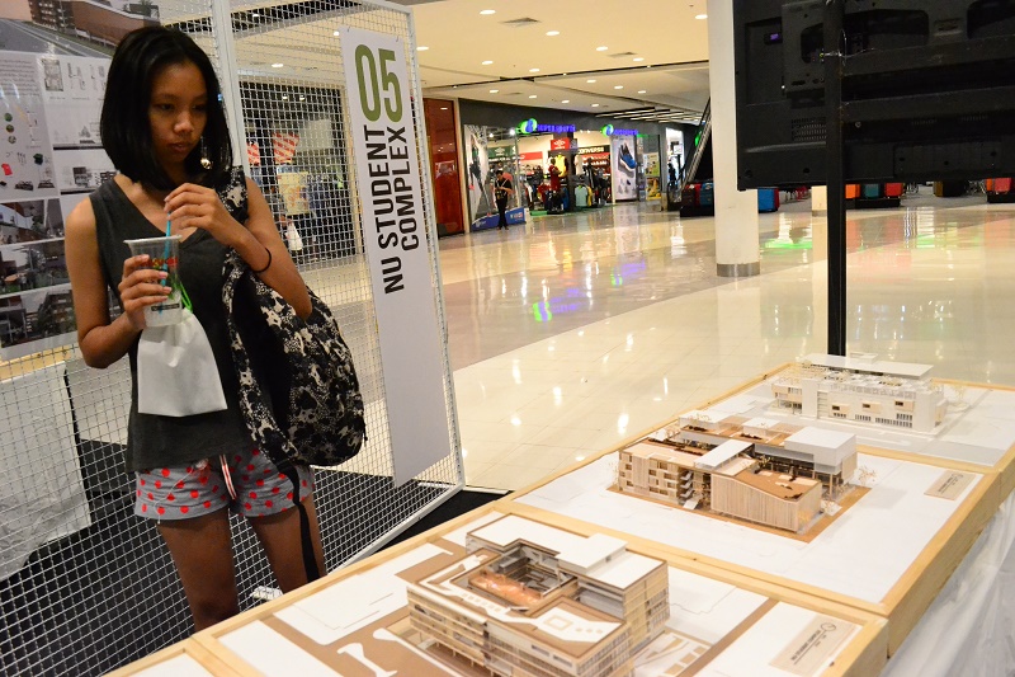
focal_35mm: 27
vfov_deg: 47.9
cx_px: 508
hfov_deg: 67.4
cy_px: 338
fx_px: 761
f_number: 7.1
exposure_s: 1/200
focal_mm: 18
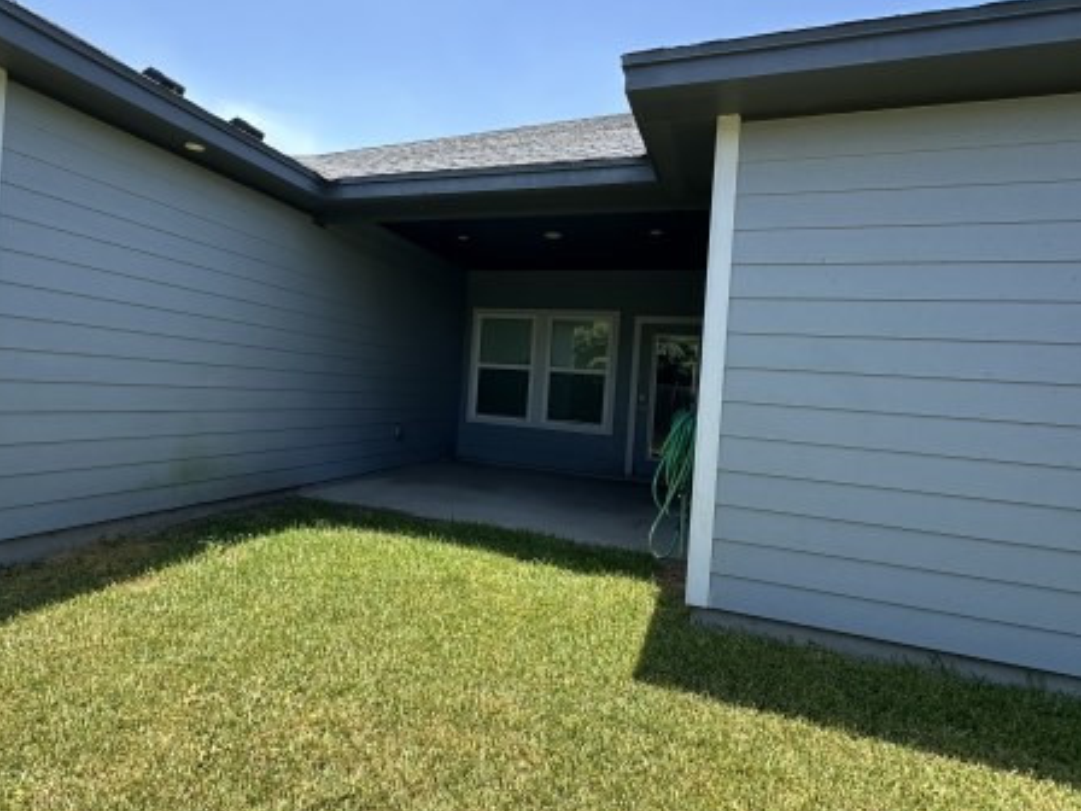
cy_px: 384
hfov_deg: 81.4
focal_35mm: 20
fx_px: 625
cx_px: 478
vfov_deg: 65.9
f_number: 2.2
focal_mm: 2.22
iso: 40
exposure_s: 1/416
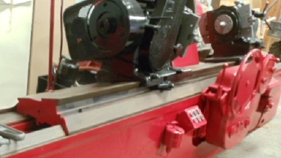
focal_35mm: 74
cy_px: 120
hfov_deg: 28.5
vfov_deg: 16.2
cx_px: 98
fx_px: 551
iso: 400
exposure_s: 1/3
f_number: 3.5
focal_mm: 6
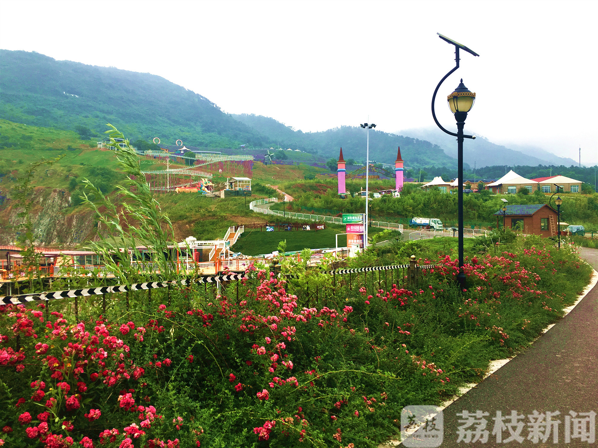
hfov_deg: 61.7
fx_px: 501
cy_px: 224
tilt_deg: -1.2
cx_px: 299
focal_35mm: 29
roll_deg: +2.2
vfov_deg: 48.2
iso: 25
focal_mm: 4.15
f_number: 2.2
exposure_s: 1/530
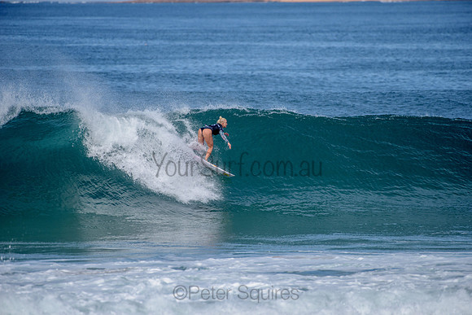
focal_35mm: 500
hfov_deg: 4.1
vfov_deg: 2.8
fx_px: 6557
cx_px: 236
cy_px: 158
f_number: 6.3
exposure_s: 1/2500
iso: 250
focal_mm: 500
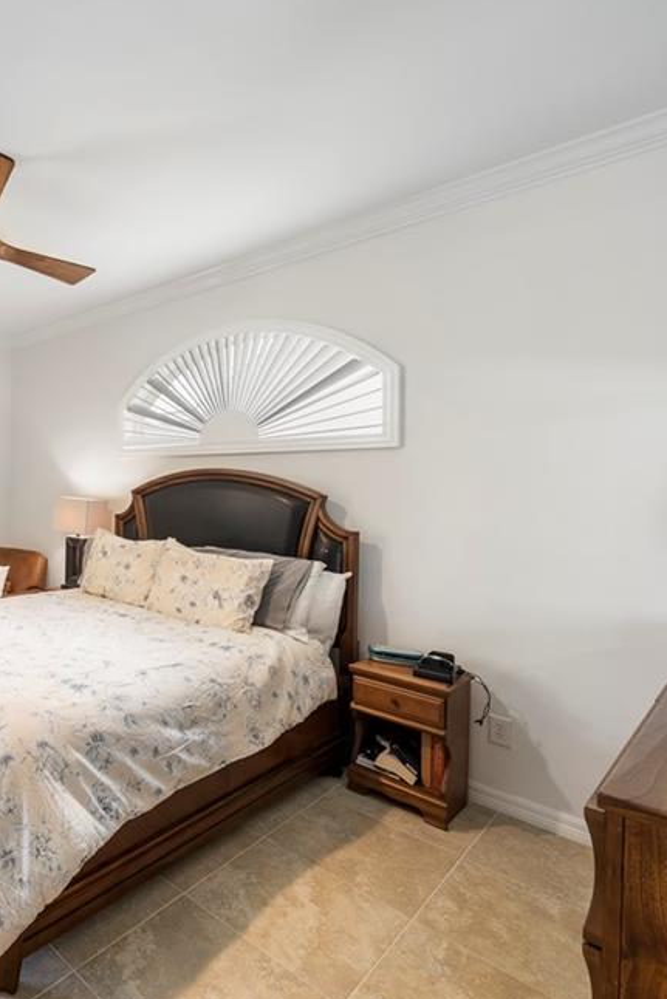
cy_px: 494
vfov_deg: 86.9
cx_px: 23
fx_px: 528
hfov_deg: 53.2
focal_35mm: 19
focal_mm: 12
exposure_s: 1/15
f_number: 7.1
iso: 320
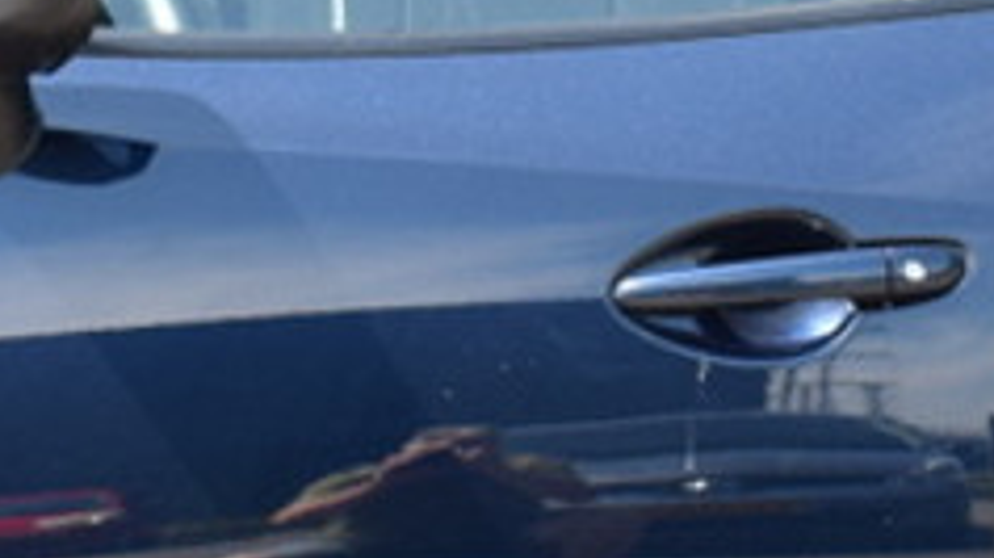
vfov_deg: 5.4
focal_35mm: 223
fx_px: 5874
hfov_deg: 9.7
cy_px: -224
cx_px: 478
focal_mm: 24
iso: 400
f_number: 8
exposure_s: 1/250
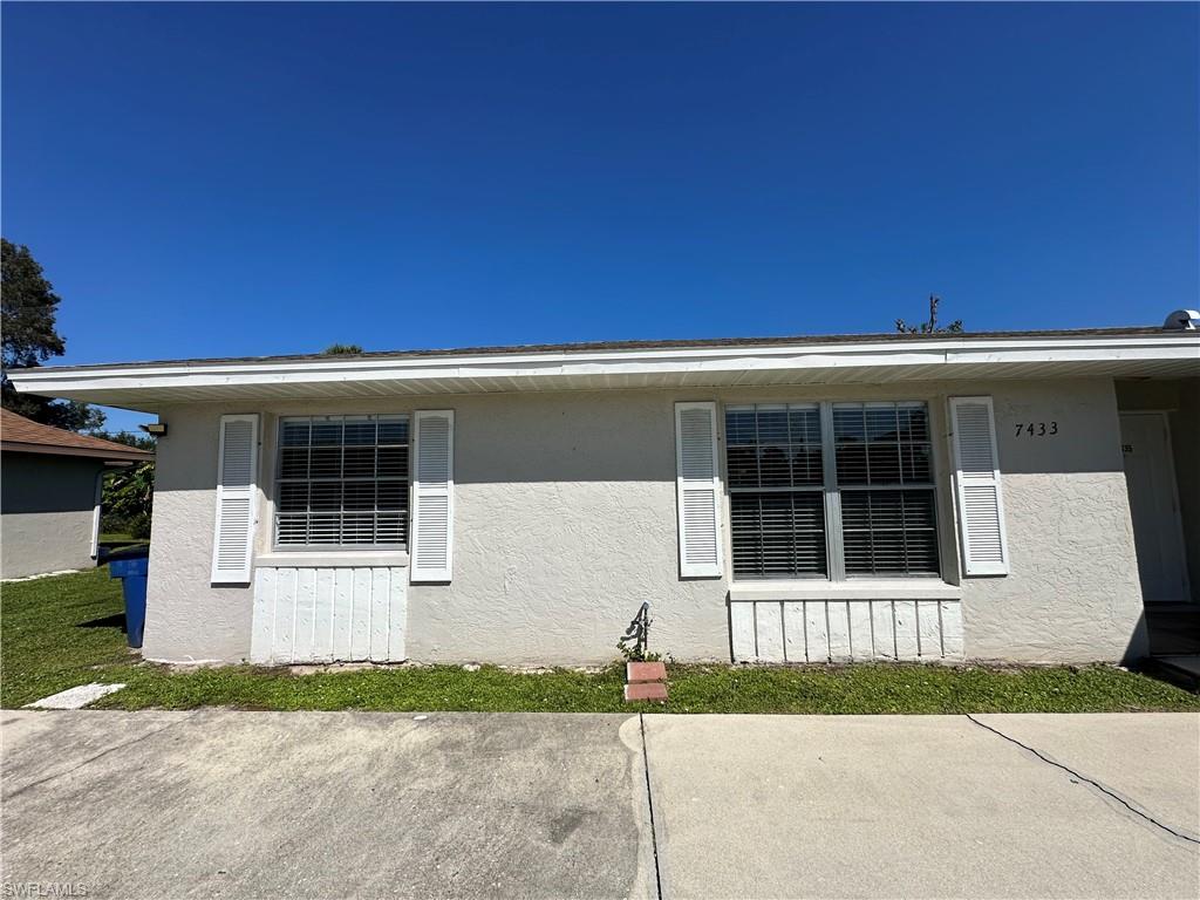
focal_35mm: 14
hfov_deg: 102.1
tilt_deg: +5.2
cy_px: 450
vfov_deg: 85.7
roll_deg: +0.9
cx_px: 600
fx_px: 485
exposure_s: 1/4464
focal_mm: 2.22
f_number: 2.2
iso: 50
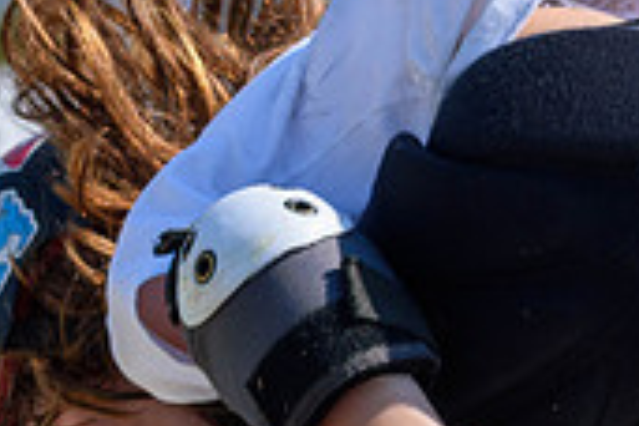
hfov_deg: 5.8
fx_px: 6336
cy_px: 514
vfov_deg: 3.8
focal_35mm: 357
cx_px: 374
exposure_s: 1/800
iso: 200
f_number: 7.1
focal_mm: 70
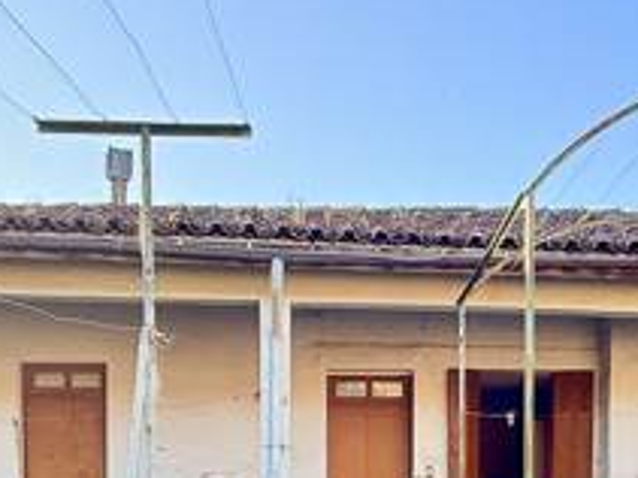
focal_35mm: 53
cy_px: 505
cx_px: 417
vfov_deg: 25.8
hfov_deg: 35.9
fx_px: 976
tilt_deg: -0.9
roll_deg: -0.3
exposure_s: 1/240
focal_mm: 2.22
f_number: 2.2
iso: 64
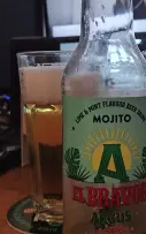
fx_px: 305
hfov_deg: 25.7
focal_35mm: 48
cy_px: 86
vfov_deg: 41.5
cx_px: 141
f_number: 1.88
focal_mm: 5.56
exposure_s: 1/12
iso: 400
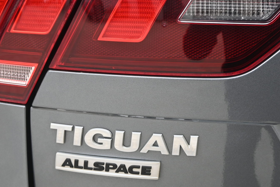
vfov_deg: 20.5
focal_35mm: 66
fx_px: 513
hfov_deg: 30.5
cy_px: 52
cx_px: 133
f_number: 4.2
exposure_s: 1/250
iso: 280
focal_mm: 23
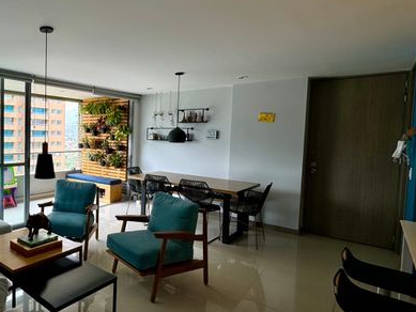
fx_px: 289
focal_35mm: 24
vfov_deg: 56.8
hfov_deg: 64.5
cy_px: 151
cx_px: 76
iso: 40
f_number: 2.2
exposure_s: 1/136
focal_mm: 2.22
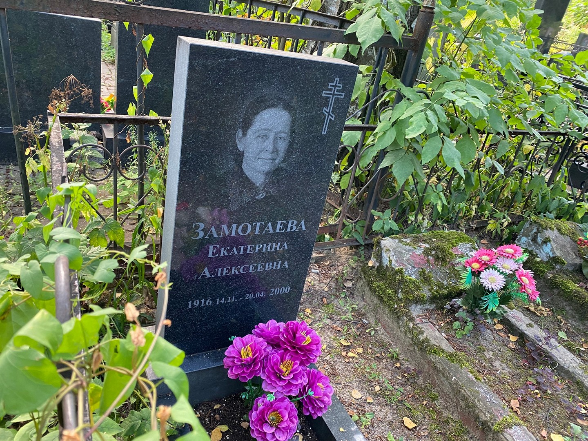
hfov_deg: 67.3
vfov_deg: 53.1
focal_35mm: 26
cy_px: 220
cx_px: 294
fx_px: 442
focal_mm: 4.25
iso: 125
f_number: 1.8
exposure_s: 1/97
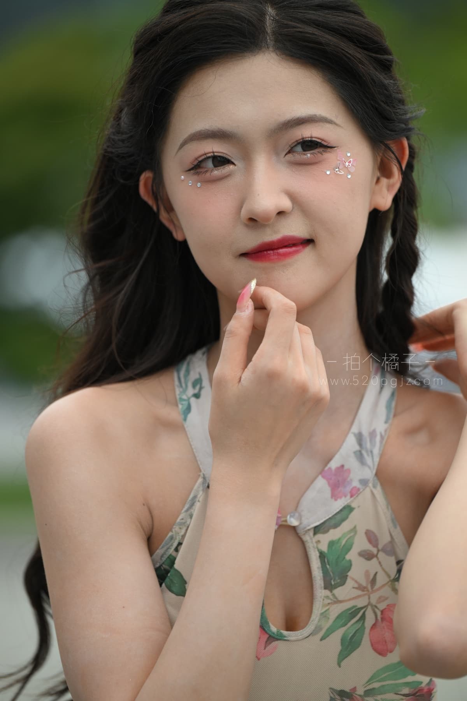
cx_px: 234
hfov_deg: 6.9
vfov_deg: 10.3
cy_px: 350
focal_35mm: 200
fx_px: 3891
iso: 560
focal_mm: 200
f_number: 3.5
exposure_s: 1/500
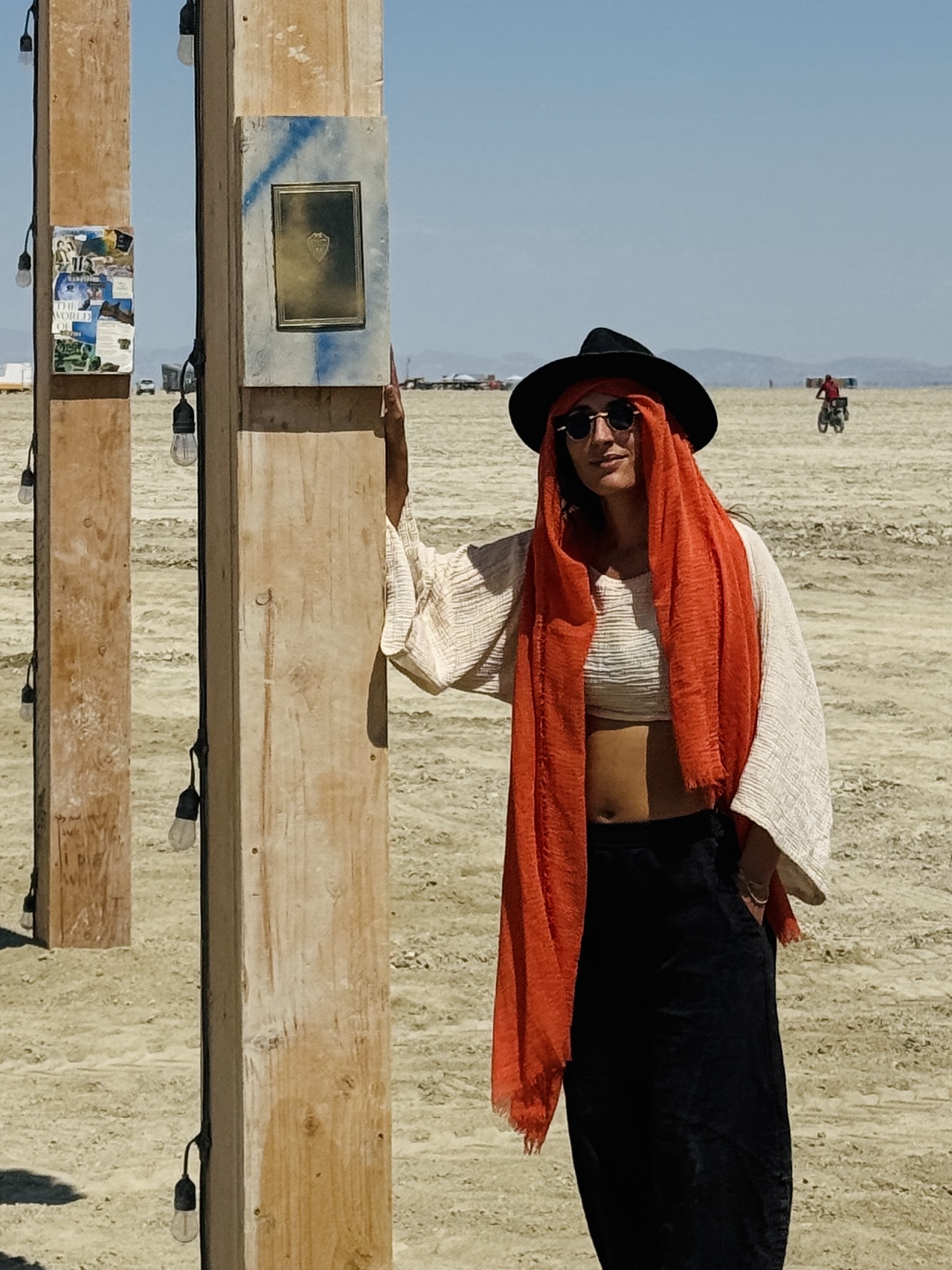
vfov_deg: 21.3
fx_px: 3374
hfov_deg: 16.1
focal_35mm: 92
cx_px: 457
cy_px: 460
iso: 80
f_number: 1.78
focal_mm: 6.76
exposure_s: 1/15385
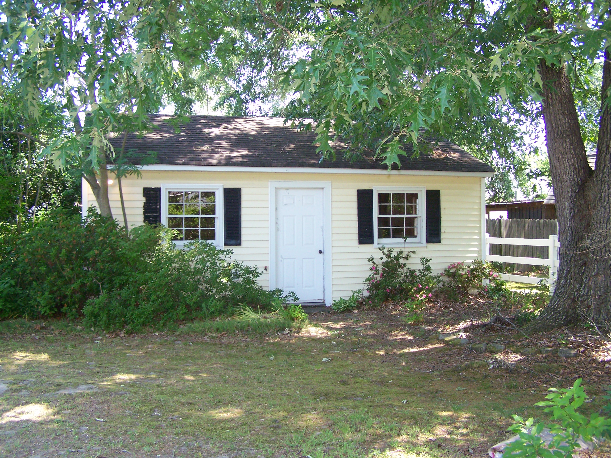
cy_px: 229
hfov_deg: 49.0
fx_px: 671
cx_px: 306
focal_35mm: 38
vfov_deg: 37.7
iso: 160
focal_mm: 6.3
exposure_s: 1/125
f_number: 2.8
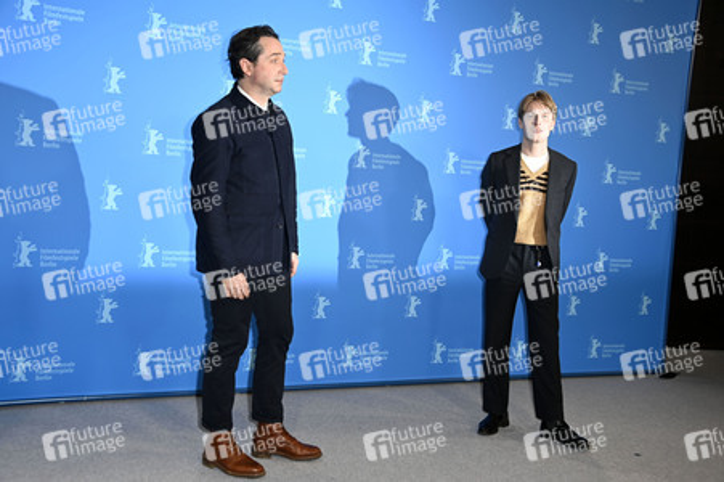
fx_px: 723
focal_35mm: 36
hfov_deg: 53.2
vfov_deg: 36.8
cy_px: 241
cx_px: 362
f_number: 5.6
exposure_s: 1/200
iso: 800
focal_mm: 36
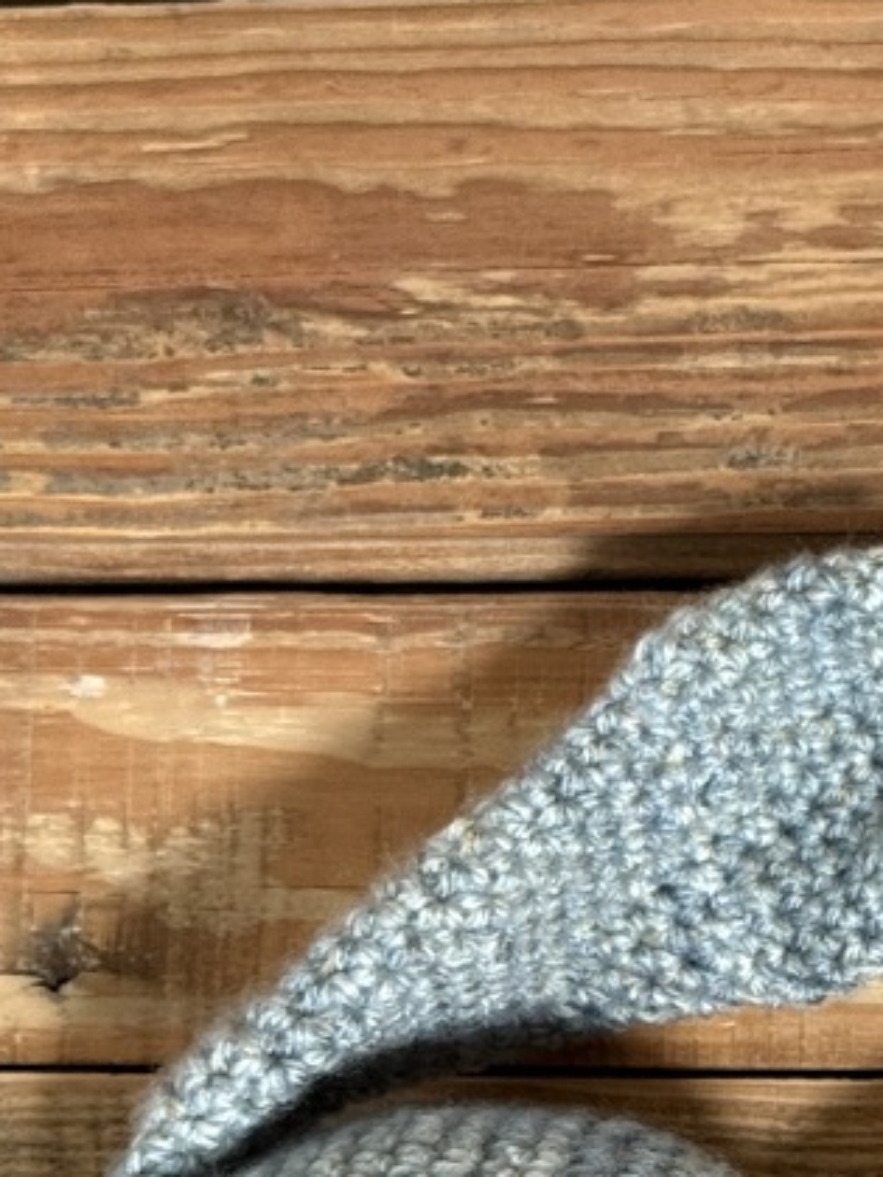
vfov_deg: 16.3
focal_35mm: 117
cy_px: 1348
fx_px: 3979
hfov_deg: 12.5
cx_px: 928
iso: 250
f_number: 1.78
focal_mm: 6.76
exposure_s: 1/58
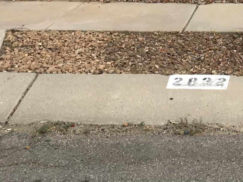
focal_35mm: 108
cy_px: -153
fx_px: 758
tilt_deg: +0.3
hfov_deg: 17.5
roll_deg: +1.2
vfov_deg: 12.4
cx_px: 273
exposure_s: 1/1326
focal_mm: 4.15
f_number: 2.2
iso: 25
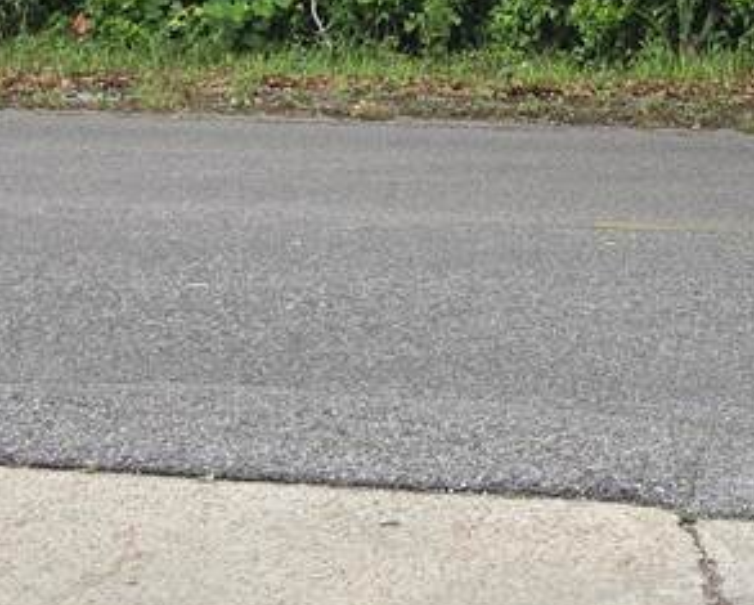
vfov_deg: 13.9
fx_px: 2189
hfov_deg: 19.1
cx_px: 718
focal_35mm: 98
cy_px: -510
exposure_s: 1/180
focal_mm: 6.3
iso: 32
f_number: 1.7
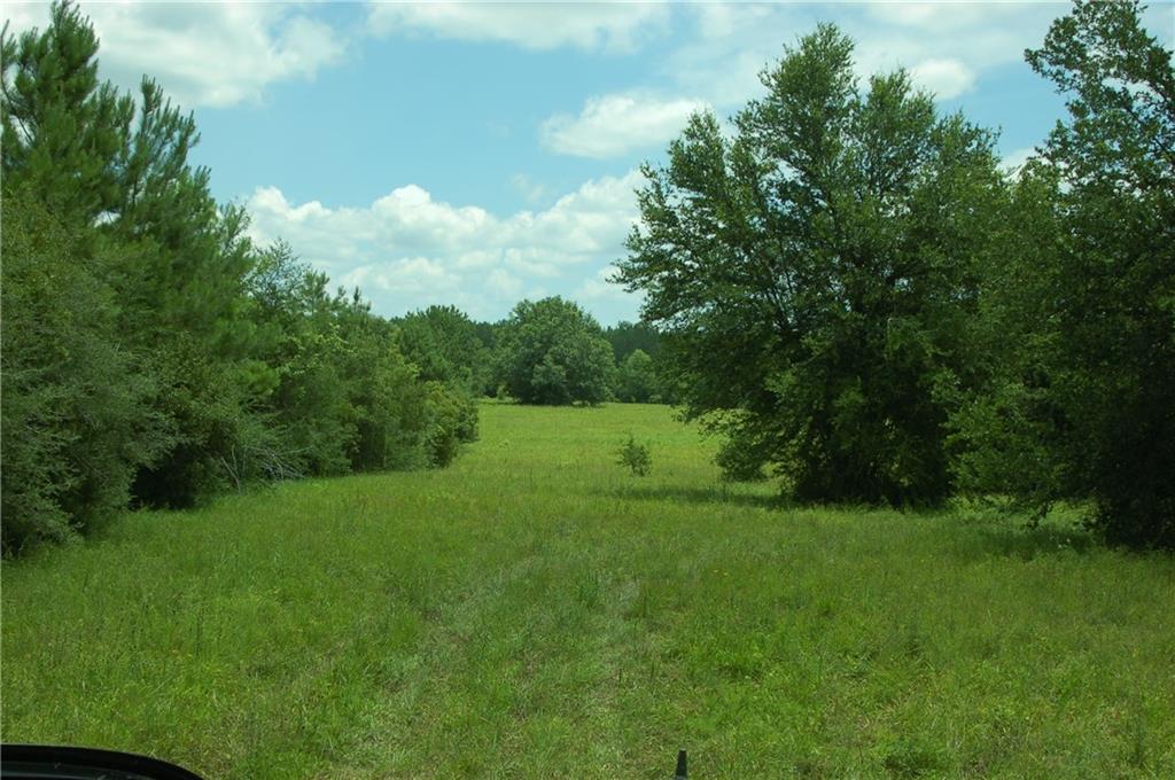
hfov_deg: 46.5
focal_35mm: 42
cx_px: 588
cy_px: 390
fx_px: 1369
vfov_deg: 31.8
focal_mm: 28
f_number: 6.3
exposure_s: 1/500
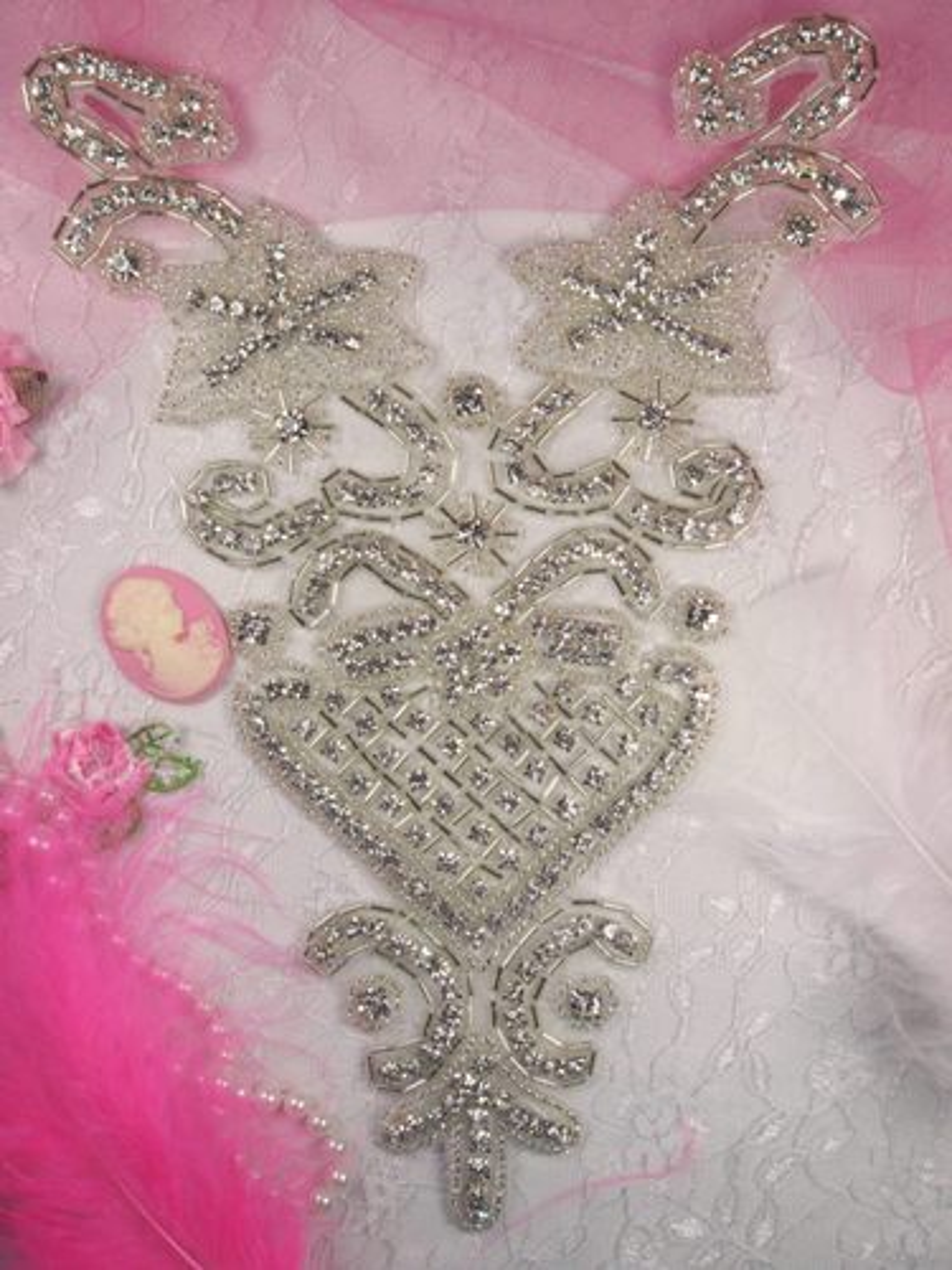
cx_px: 476
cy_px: 635
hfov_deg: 39.7
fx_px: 1320
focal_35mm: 36
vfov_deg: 51.4
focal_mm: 6.5
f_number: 4.1
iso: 80
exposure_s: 1/350
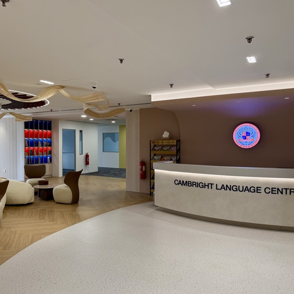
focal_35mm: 29
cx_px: 117
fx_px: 279
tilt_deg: -1.2
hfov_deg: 55.2
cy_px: 149
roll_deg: -0.3
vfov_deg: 55.6
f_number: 1.78
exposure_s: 1/100
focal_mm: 6.76
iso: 125
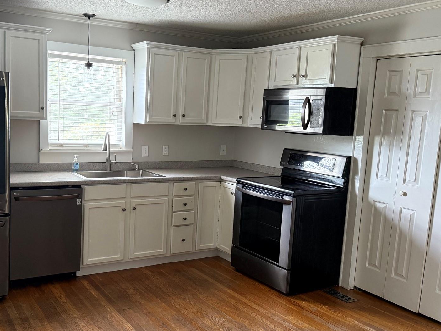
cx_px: 159
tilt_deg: -7.2
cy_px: 173
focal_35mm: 35
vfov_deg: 40.7
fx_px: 446
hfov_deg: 51.9
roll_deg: -2.1
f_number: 1.78
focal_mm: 6.76
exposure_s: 1/60
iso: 320
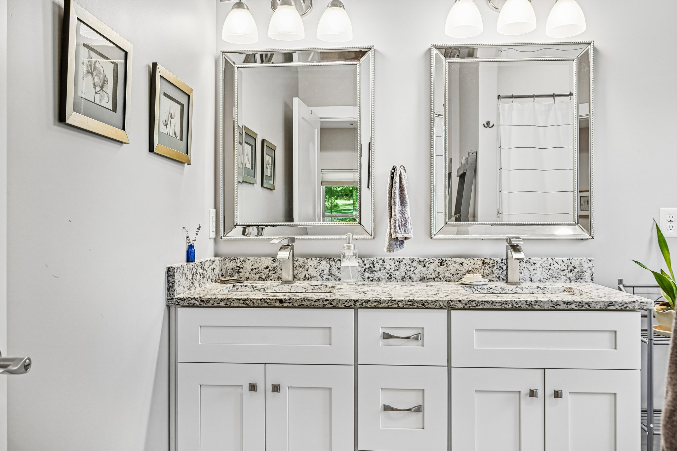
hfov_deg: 61.9
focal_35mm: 30
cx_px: 338
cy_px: 226
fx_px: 564
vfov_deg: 43.6
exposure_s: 1/30
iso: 400
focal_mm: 30
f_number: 8
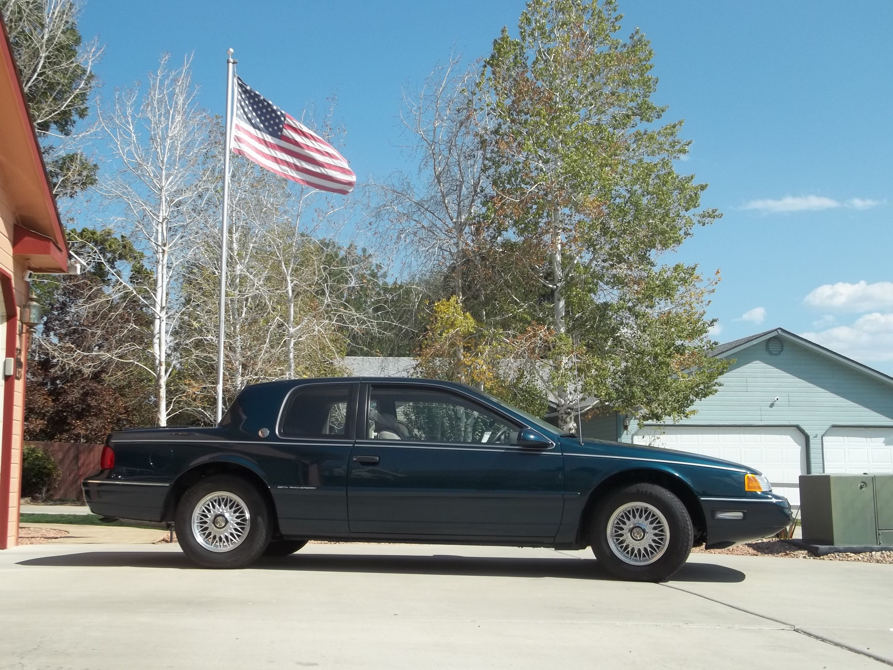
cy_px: 335
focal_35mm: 46
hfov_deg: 41.2
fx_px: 1187
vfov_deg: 31.5
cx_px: 446
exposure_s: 1/160
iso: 64
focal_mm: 8.3
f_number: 8.8
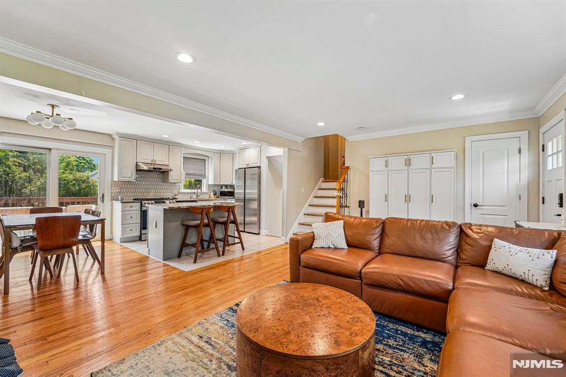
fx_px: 220
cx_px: 283
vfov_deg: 81.2
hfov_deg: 104.3
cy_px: 188
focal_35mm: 14
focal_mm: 14
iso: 400
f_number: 8
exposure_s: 1/25
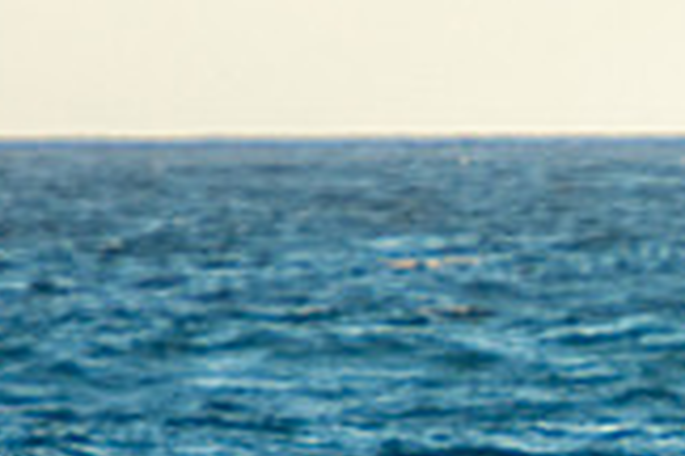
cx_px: 1028
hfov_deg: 1.2
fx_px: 33353
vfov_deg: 0.8
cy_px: 813
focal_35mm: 1753
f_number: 5.6
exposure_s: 1/800
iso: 500
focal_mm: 320
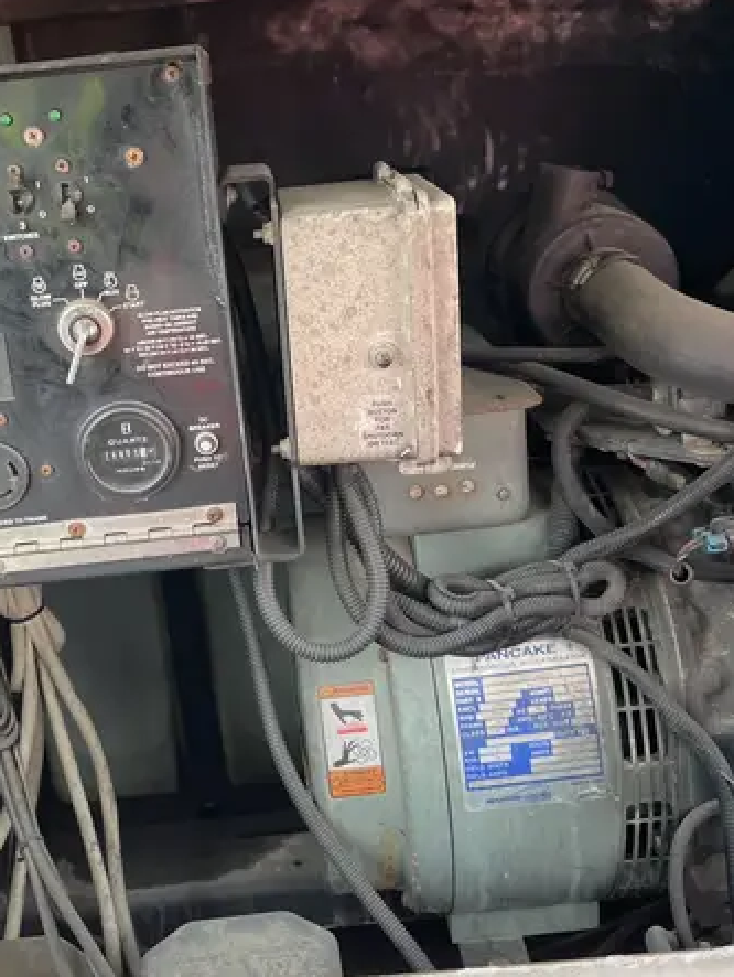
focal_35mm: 43
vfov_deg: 43.7
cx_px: 251
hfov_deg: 33.4
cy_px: 409
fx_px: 1214
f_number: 1.6
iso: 80
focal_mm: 5.1
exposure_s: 1/121
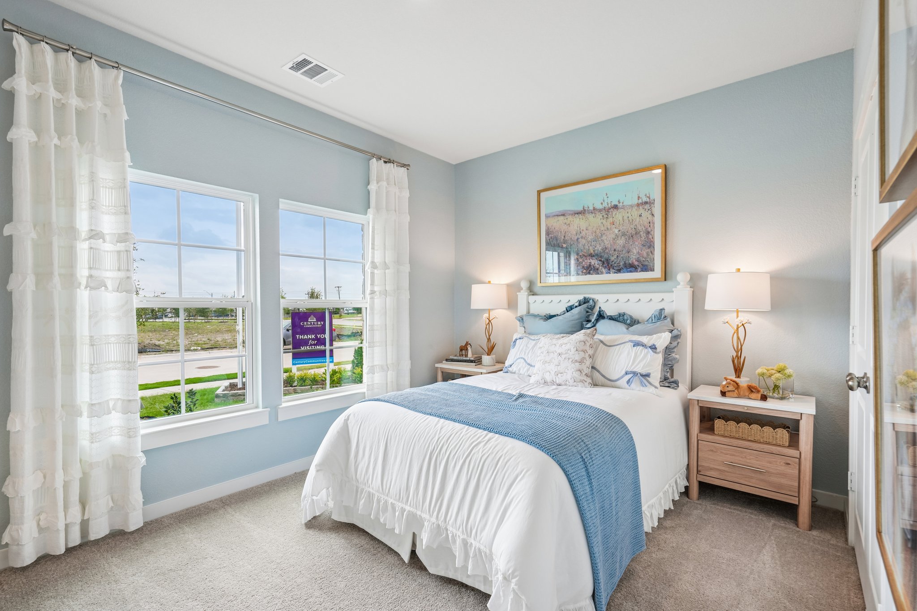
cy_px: 306
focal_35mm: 16
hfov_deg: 96.7
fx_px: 407
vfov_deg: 73.7
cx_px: 458
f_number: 8
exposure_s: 1/30
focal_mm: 16
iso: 160
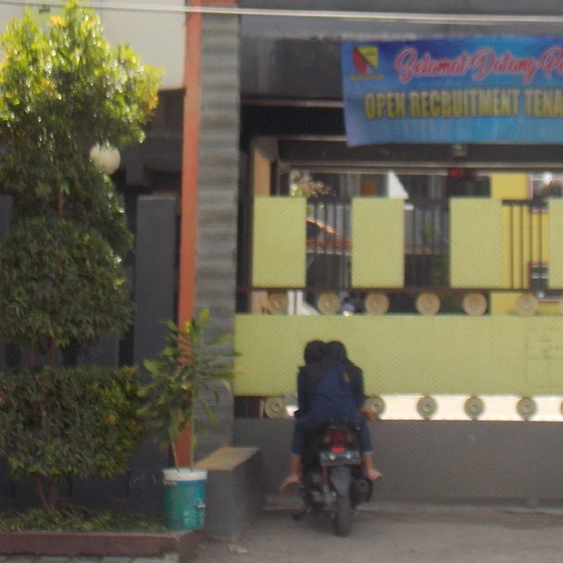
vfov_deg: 18.5
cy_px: 97
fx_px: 1711
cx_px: 457
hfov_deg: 18.5
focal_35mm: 93
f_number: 3.7
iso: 80
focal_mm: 8.1
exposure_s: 1/250
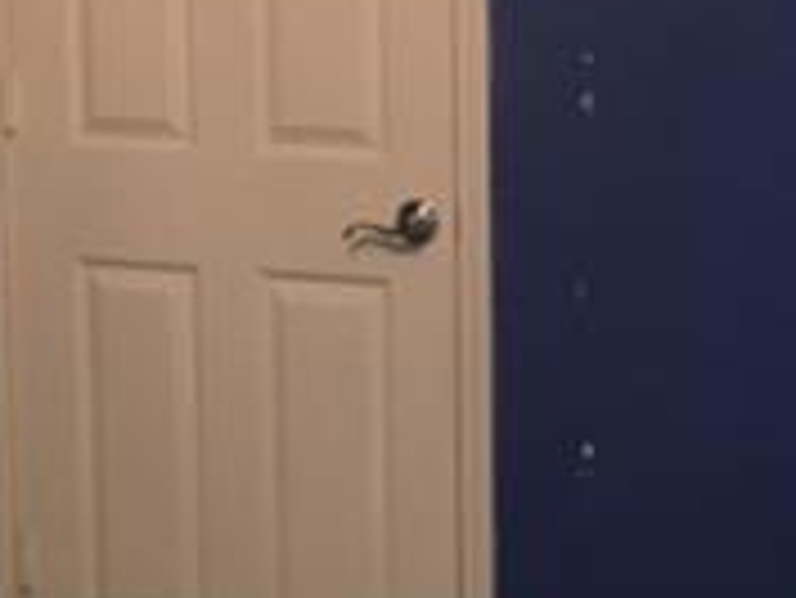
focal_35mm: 105
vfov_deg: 14.1
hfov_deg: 18.7
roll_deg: +0.3
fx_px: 2416
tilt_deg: -7.6
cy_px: 153
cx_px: 486
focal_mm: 4.15
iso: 200
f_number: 2.2
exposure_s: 1/17
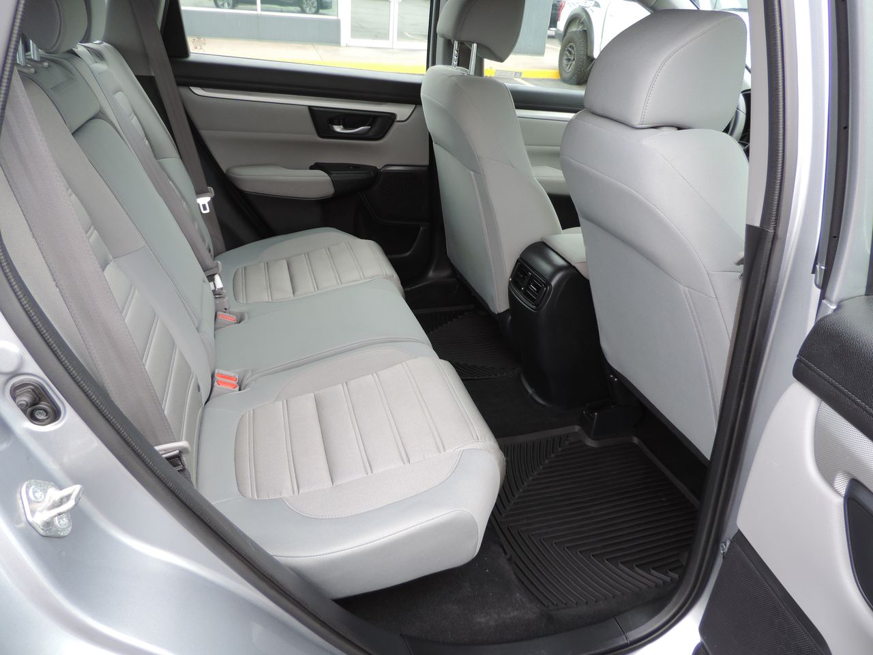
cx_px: 436
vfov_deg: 56.8
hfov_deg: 71.6
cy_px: 328
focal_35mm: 24
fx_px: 605
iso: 80
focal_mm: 4.3
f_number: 3
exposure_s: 1/60
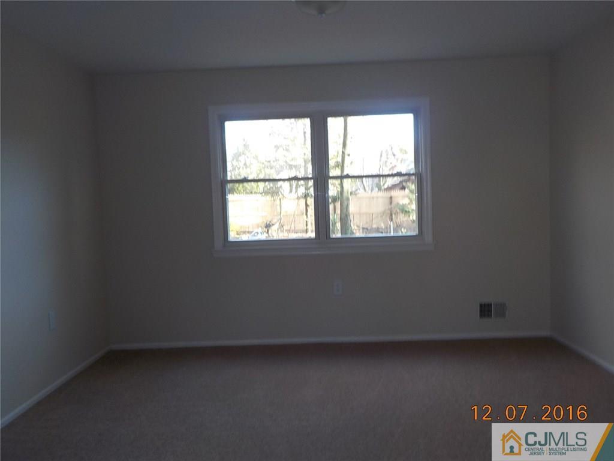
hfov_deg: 60.0
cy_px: 230
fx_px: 532
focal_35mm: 30
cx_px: 307
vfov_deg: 46.8
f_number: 3.3
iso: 125
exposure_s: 1/30
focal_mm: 4.1
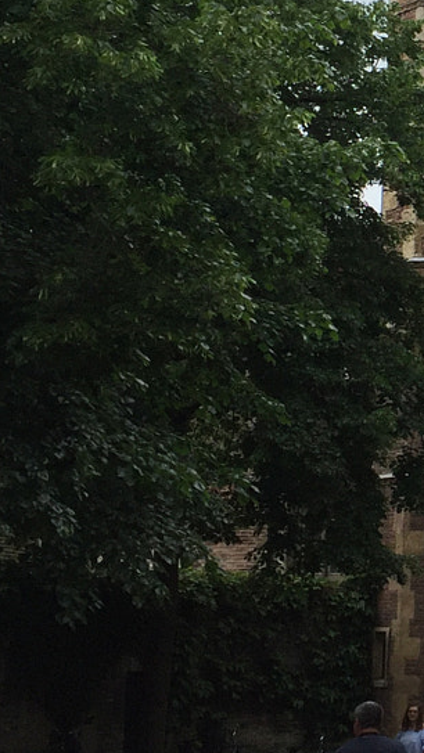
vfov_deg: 22.9
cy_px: 324
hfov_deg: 12.0
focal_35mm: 93
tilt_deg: +10.4
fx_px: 1859
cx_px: 752
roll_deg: -0.6
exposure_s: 1/920
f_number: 2.2
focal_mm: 4.15
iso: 32
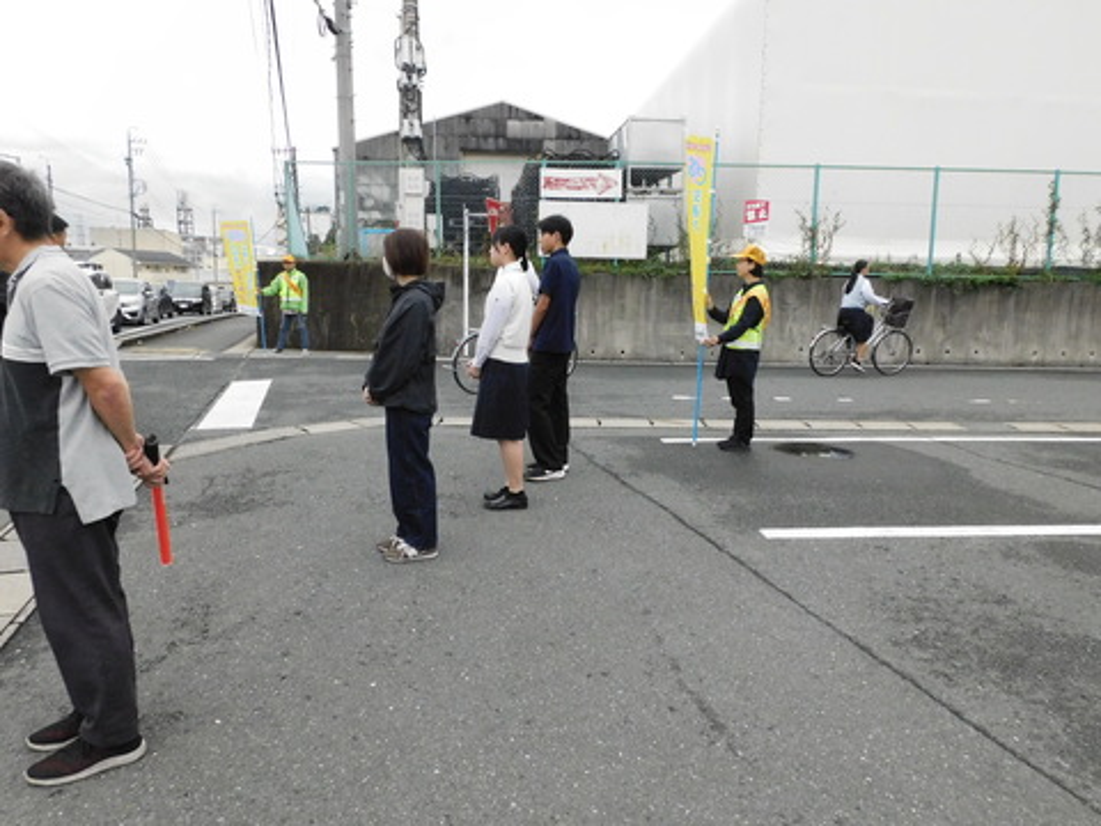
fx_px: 763
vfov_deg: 56.8
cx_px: 550
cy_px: 413
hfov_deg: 71.6
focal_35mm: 24
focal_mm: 4.3
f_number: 3.3
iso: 800
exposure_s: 1/800
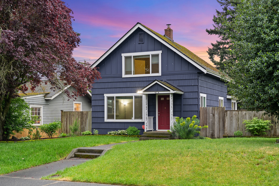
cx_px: 140
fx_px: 372
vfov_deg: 28.1
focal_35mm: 48
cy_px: 93
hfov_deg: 41.1
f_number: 8
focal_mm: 48
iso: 250
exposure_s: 1/1.67
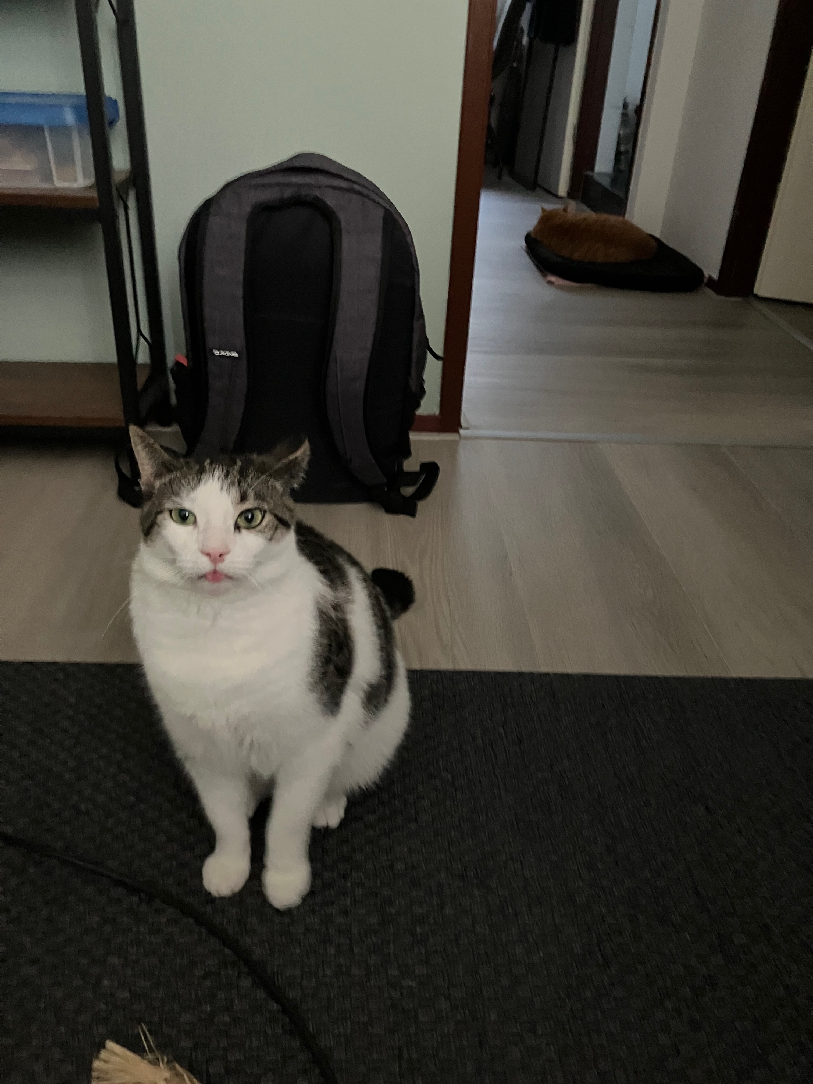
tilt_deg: -29.6
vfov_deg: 63.4
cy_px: 542
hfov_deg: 49.7
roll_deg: -3.0
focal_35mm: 28
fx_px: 877
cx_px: 406
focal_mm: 3.99
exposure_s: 1/15
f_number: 1.8
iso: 800
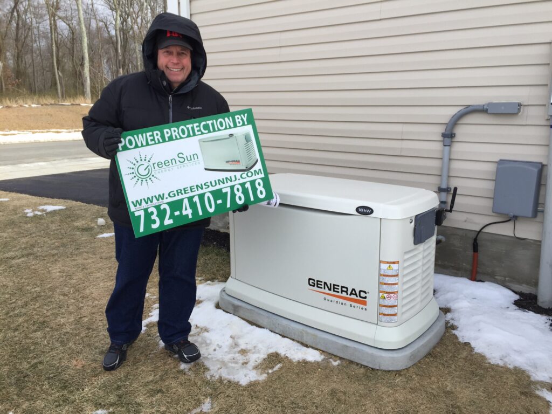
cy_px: 207
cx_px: 276
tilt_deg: -10.0
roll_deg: +1.3
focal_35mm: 29
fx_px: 462
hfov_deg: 61.7
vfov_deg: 48.2
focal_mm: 4.15
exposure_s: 1/1130
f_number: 2.2
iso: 32
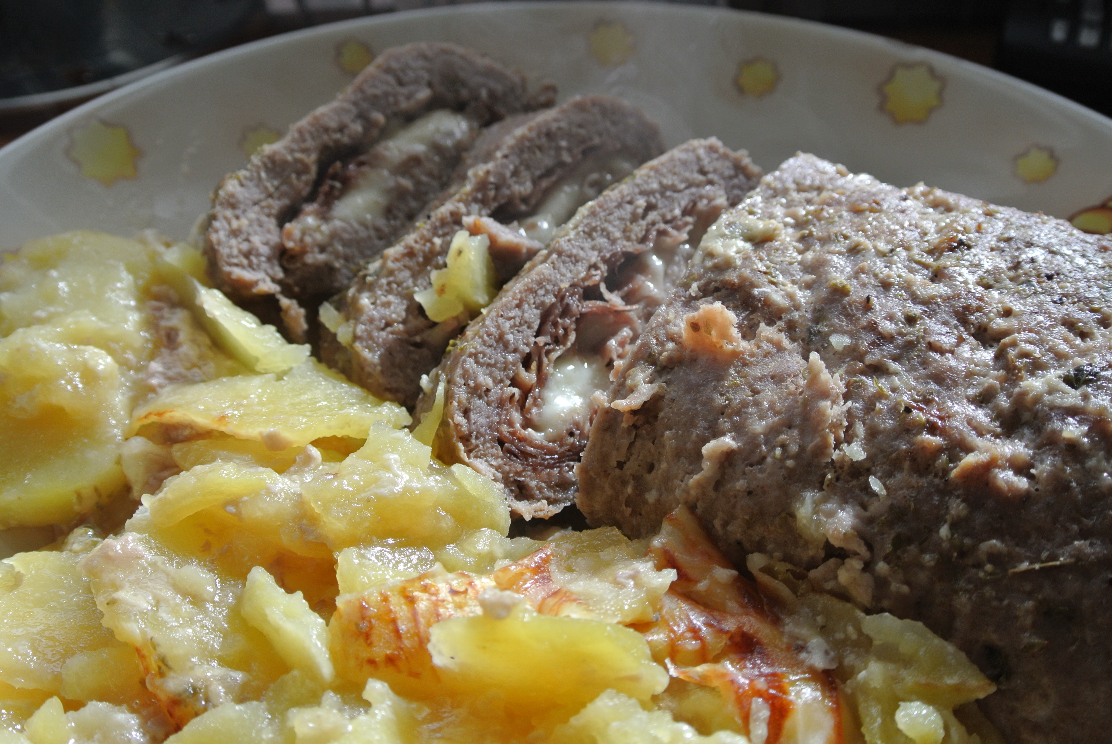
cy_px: 372
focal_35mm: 44
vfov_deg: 30.6
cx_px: 556
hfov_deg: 44.5
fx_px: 1361
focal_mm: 16.3
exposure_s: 1/125
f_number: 4.2
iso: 200
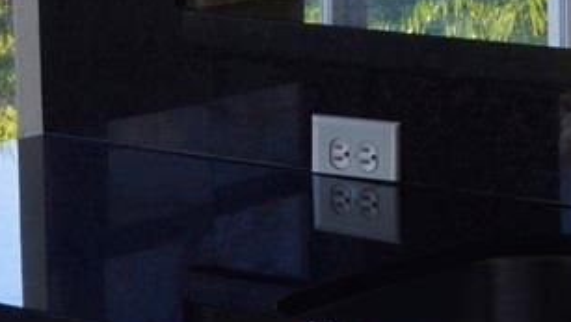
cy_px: -40
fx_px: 2696
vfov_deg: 6.8
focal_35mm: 178
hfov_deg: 11.9
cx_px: 607
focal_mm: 32
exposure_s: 1/80
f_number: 8
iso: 400
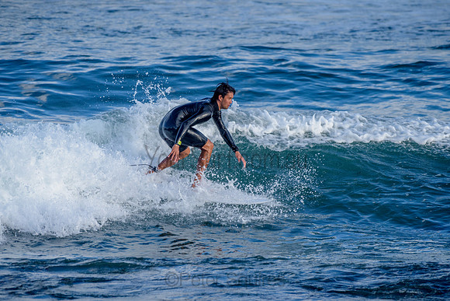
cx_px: 225
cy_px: 150
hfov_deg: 3.4
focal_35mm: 612
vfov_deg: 2.2
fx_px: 7652
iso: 320
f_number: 5.6
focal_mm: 500
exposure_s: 1/1250
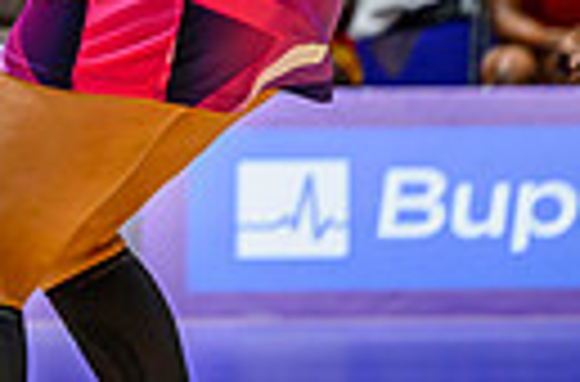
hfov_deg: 3.1
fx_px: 10595
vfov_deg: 2.1
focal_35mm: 660
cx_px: -772
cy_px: -466
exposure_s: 1/1250
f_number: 3.5
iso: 2500
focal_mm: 140
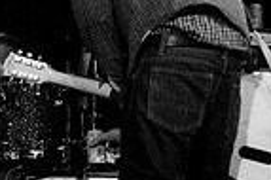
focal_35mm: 122
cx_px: 42
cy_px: 76
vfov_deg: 11.2
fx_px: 917
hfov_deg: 16.6
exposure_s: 1/125
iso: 800
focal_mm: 20
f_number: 3.2
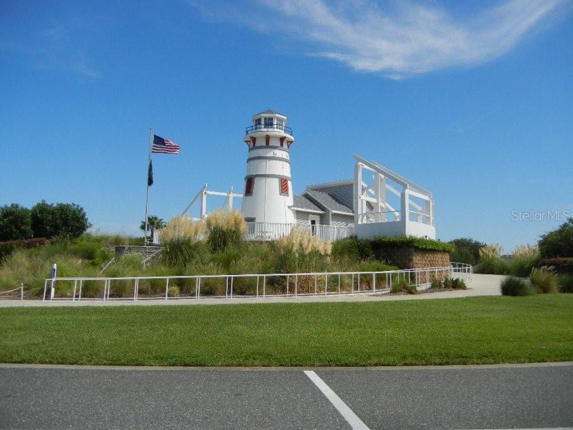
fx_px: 497
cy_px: 215
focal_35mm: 30
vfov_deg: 46.8
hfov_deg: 60.0
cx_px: 286
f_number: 7
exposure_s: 1/611
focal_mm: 5.4
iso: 160
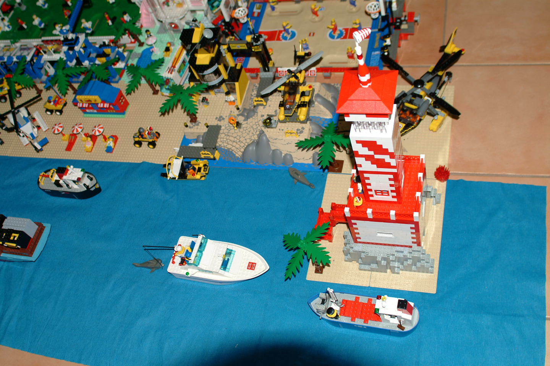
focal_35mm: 36
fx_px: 550
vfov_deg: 36.9
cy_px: 183
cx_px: 275
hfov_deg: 53.1
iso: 200
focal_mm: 24
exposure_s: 1/60
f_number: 3.3
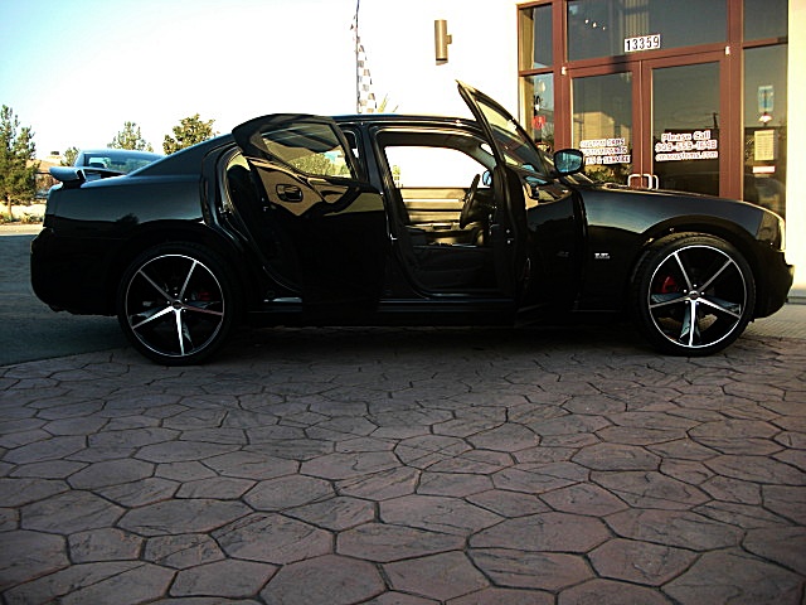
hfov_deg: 51.4
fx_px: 838
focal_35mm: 36
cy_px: 302
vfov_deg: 39.7
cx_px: 403
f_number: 2.8
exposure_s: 1/125
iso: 50
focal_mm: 6.3
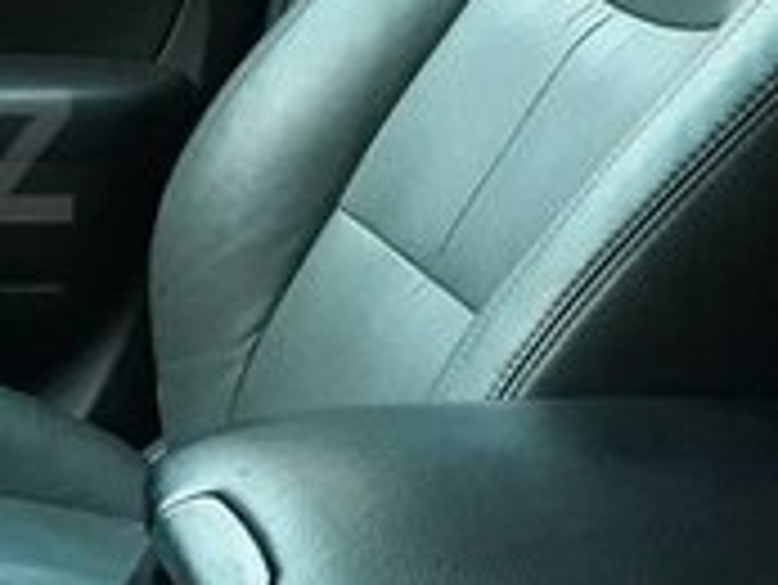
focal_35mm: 103
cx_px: -387
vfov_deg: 14.3
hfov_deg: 17.2
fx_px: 2317
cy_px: 155
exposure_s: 1/17
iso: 400
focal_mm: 3.6
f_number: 1.9
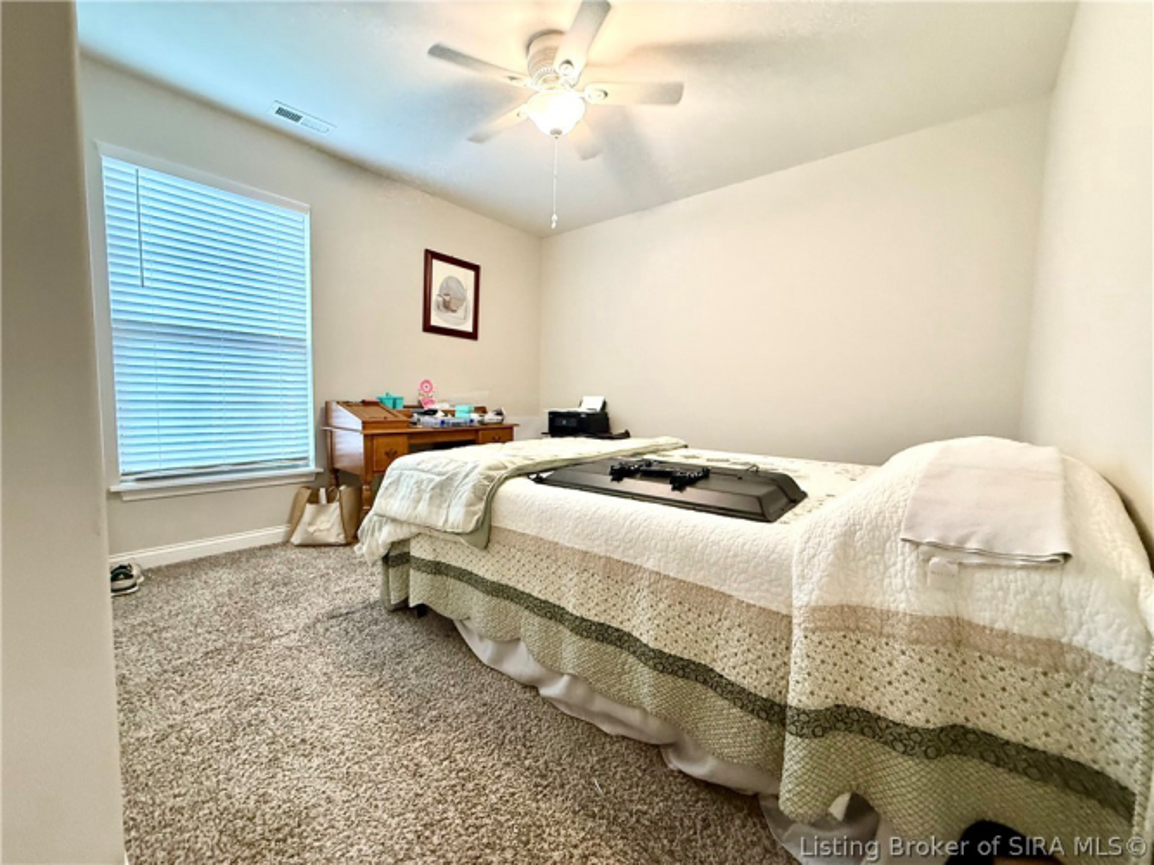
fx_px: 467
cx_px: 577
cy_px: 432
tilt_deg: -4.2
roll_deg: -0.8
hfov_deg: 102.1
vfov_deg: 85.7
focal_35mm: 14
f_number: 2.2
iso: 400
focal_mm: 2.22
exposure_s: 1/60
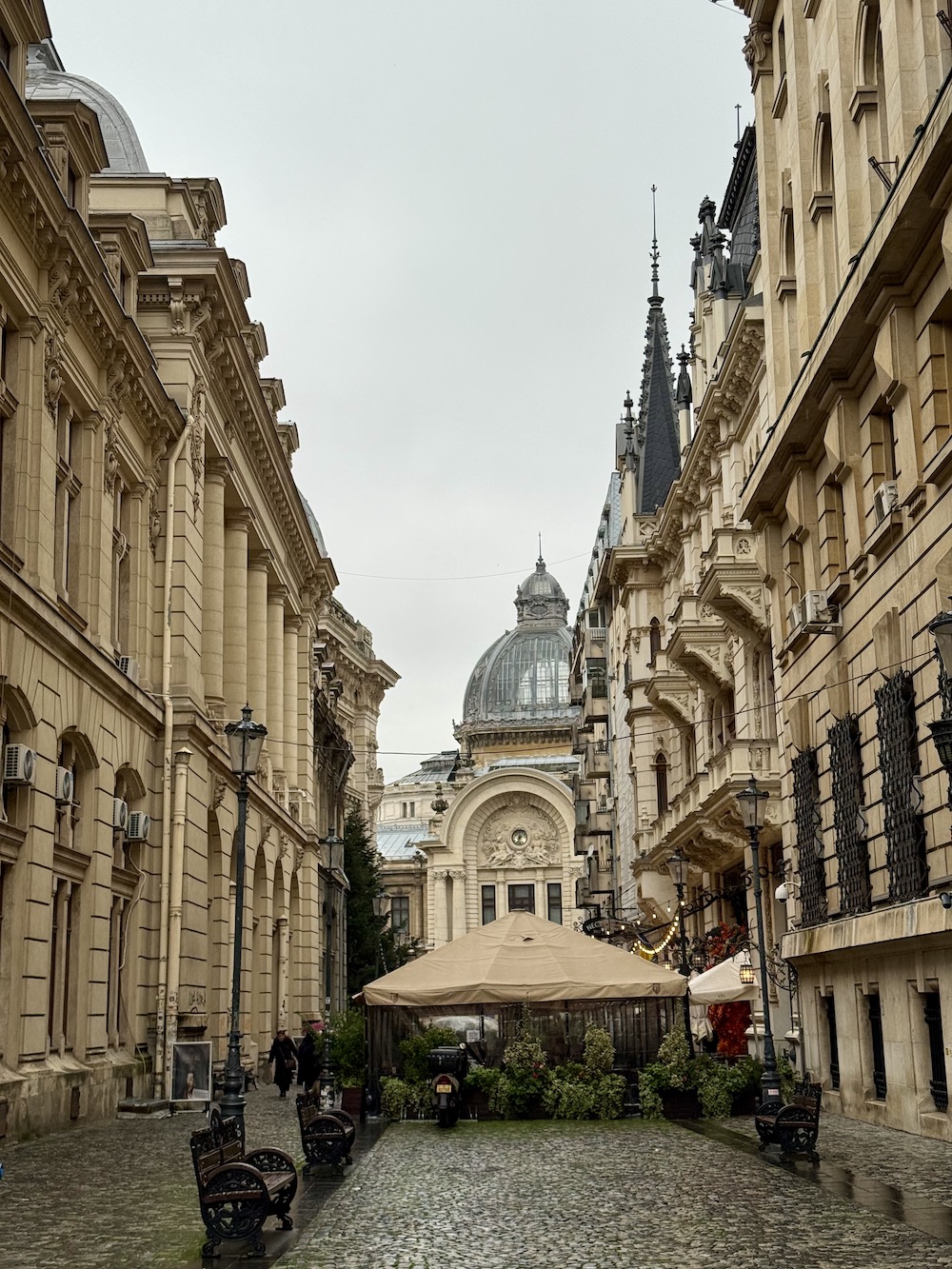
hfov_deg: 30.3
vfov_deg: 39.7
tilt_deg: +12.2
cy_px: 634
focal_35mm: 48
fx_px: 1760
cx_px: 476
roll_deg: +1.0
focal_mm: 6.76
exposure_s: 1/484
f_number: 1.78
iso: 64
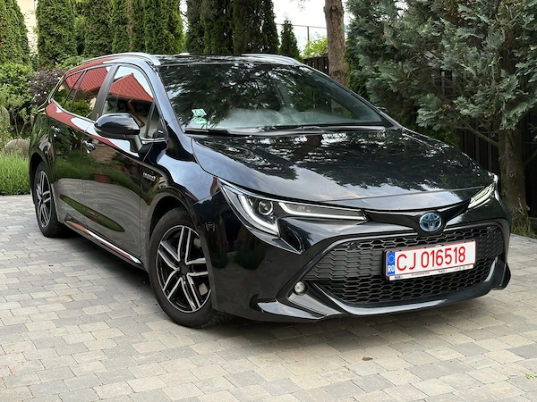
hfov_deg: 36.8
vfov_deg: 28.0
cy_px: 201
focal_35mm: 52
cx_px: 268
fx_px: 807
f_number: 1.6
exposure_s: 1/120
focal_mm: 5.96
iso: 80
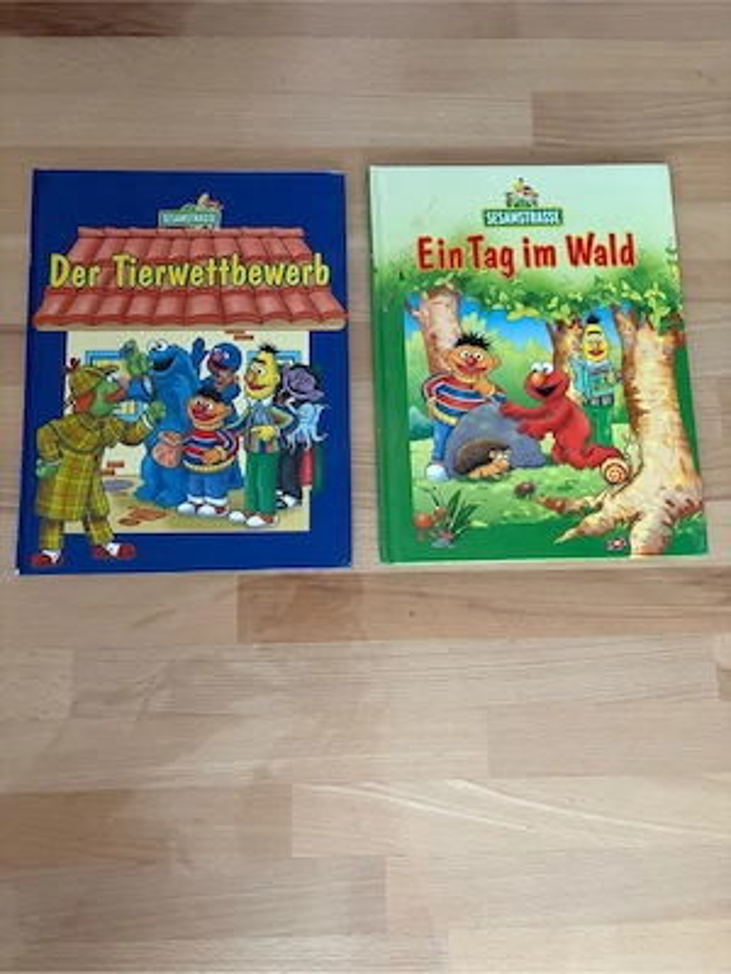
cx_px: 366
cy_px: 487
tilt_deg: -80.0
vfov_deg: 67.3
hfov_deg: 53.1
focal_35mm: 26
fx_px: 732
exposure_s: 1/40
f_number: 1.6
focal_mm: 5.96
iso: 500
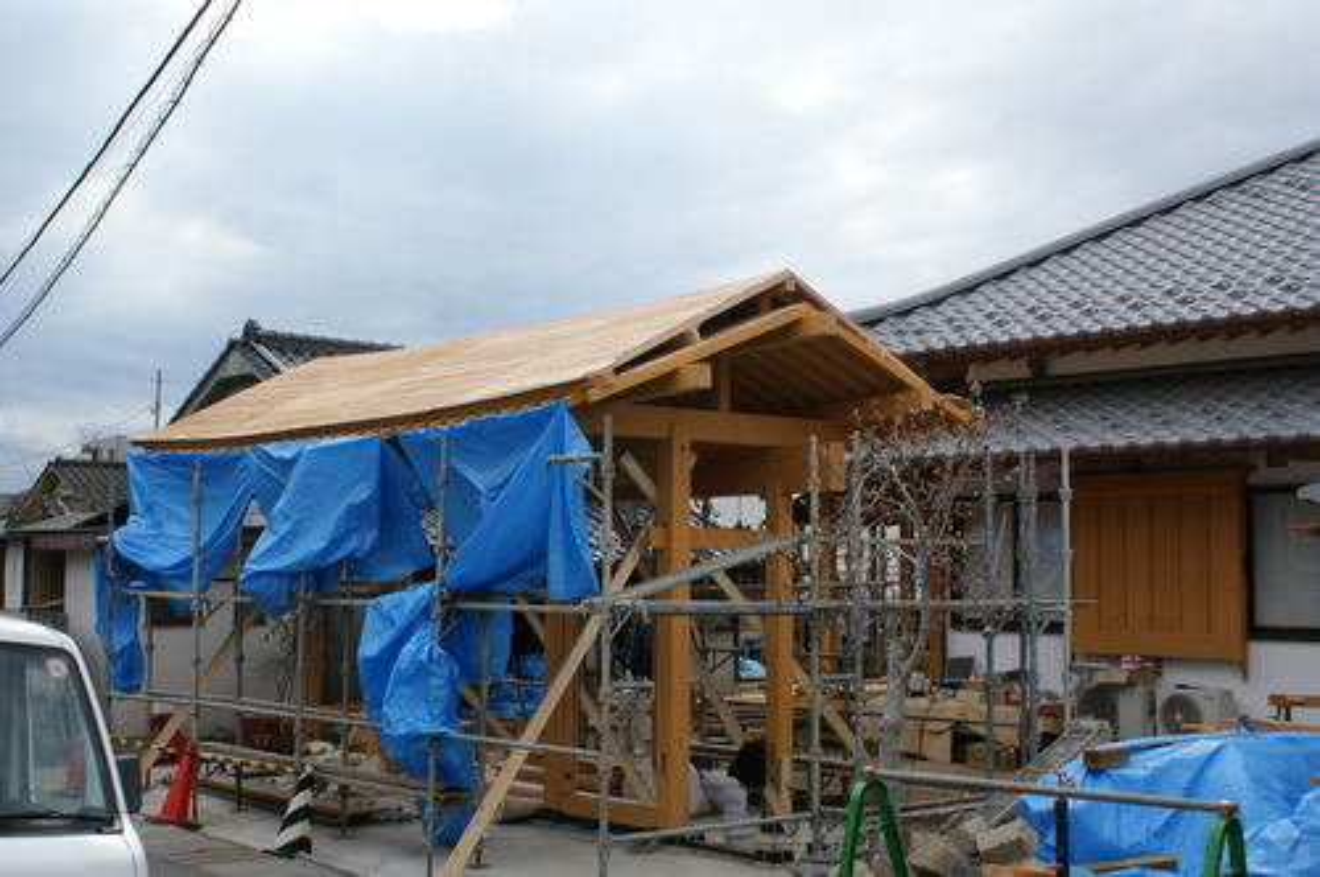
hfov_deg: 43.7
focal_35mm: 45
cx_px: 660
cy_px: 438
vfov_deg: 29.8
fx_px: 1648
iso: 100
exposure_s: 1/125
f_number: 10
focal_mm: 30
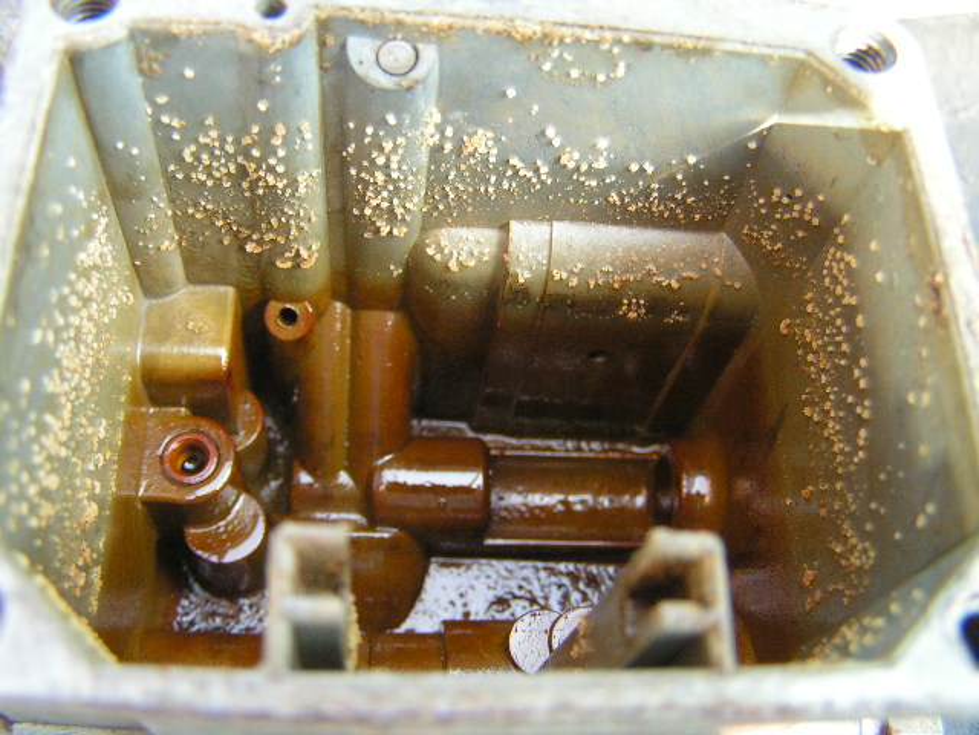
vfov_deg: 37.7
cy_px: 368
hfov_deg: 49.0
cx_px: 490
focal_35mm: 38
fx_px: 1075
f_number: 2.8
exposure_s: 1/50
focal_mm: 6.3
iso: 160
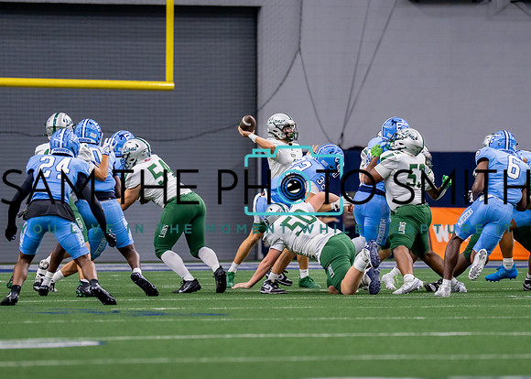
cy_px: 183
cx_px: 259
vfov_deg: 4.2
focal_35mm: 340
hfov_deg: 5.9
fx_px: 5120
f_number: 2.8
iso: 1600
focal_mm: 200
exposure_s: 1/1000
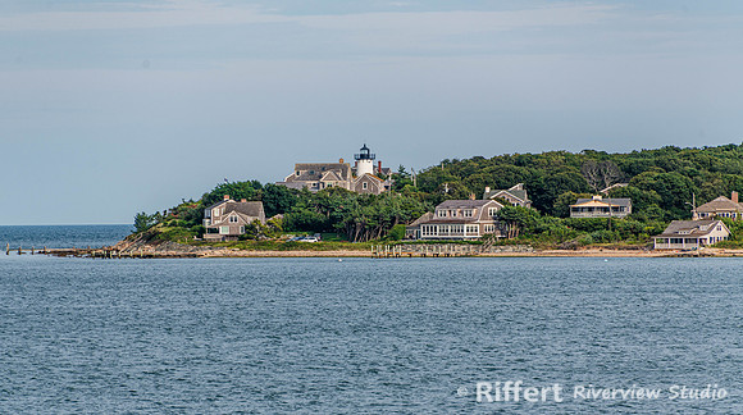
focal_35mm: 347
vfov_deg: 3.5
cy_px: 206
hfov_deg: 6.2
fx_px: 6821
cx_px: 341
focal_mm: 300
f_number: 8
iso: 80
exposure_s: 1/250
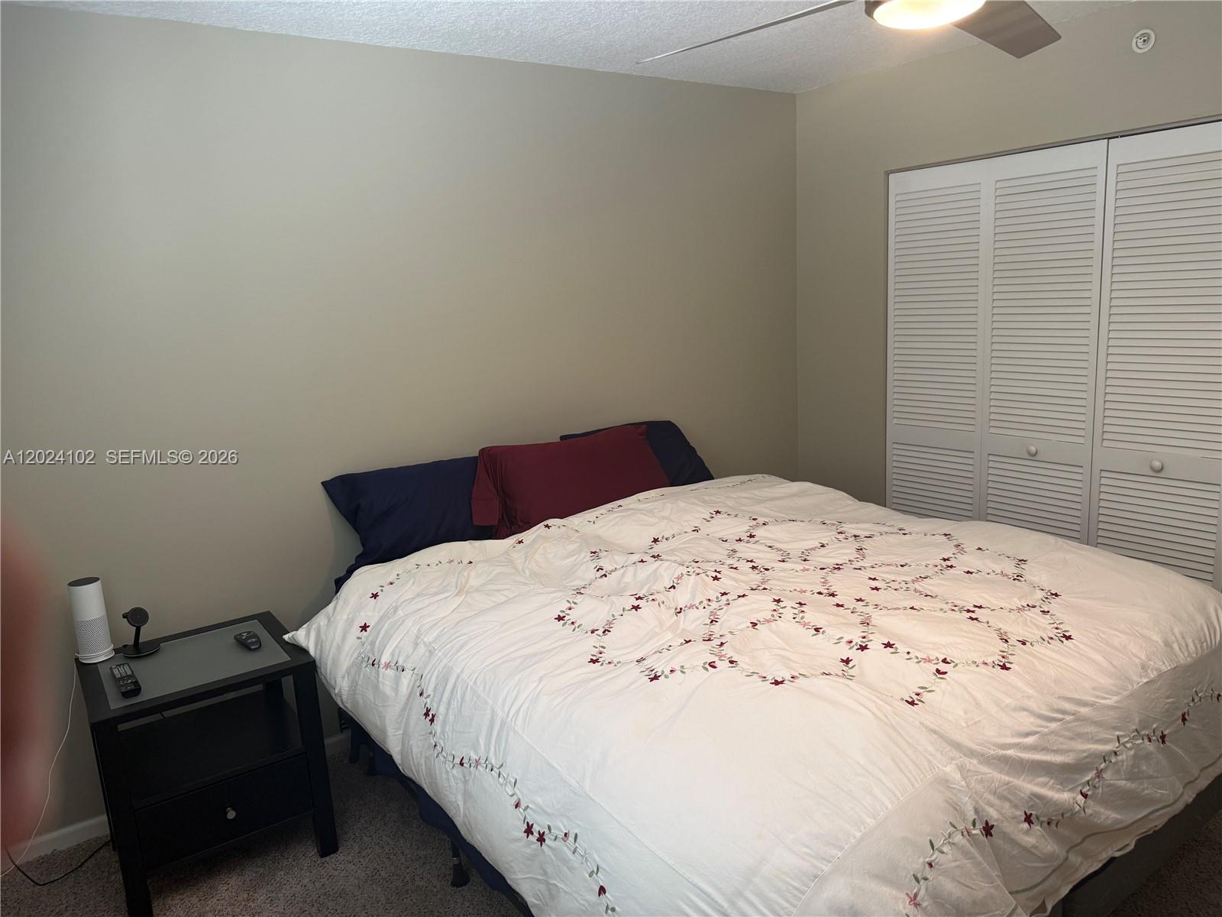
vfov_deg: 56.8
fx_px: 847
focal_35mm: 24
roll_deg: +3.1
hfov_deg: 71.6
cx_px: 611
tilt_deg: -10.6
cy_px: 458
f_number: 1.78
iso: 125
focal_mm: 6.76
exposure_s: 1/60
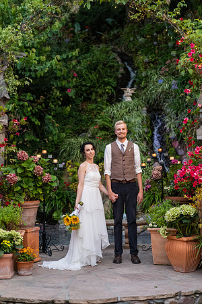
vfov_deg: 36.2
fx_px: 463
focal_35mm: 55
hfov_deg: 24.6
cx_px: 101
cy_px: 152
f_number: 2.2
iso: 500
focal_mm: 55
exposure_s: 1/320
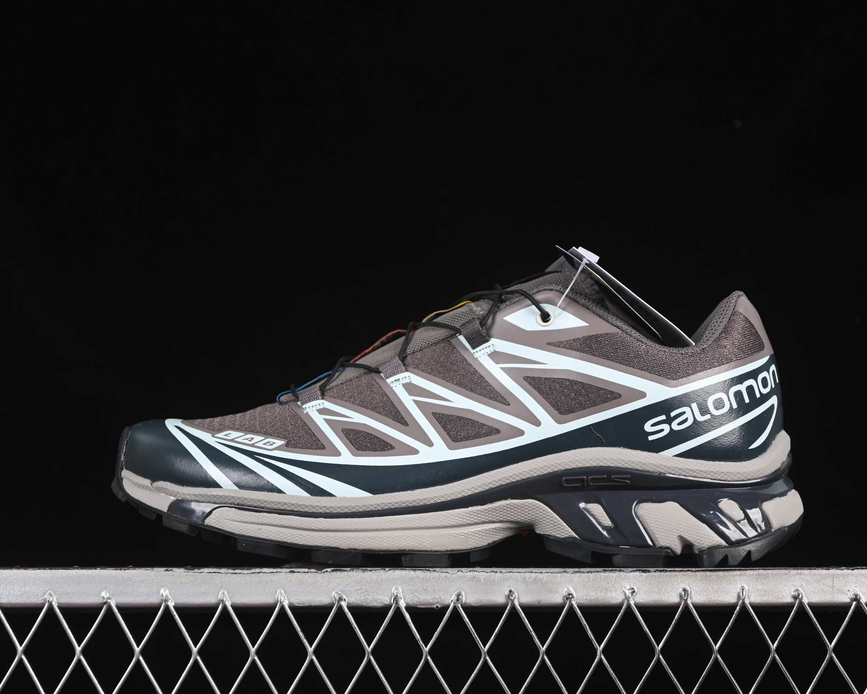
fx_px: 2181
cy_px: 348
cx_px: 467
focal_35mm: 85
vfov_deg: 18.1
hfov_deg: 22.5
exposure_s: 1/60
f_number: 6.3
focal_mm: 50
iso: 160
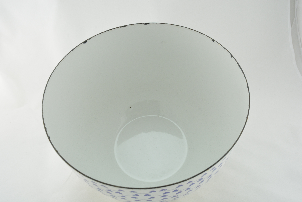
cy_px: 101
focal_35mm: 32
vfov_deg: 41.7
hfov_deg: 59.5
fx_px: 264
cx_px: 151
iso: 1250
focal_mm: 21
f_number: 22
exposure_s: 1/15
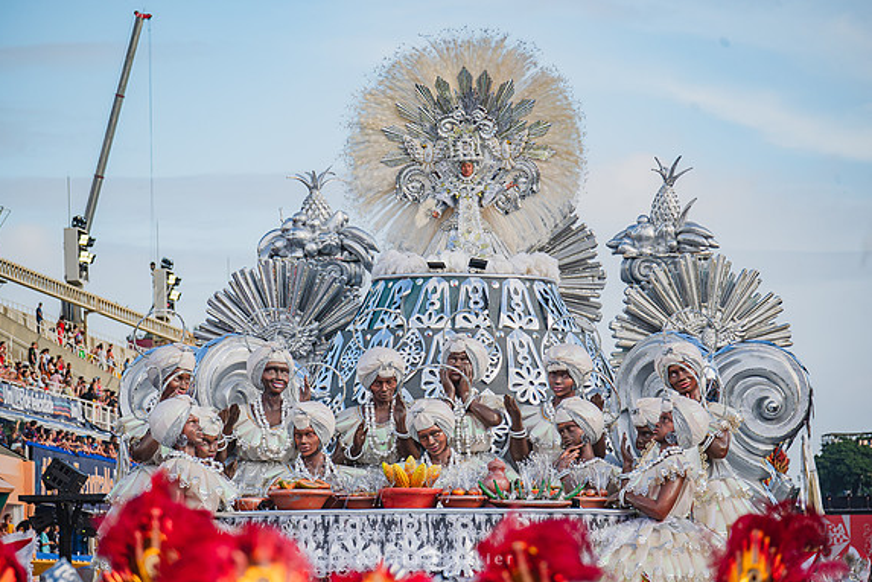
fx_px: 4287
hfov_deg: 11.6
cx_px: 432
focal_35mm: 177
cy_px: 293
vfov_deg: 7.8
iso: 400
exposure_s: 1/1600
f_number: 5.6
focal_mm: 175
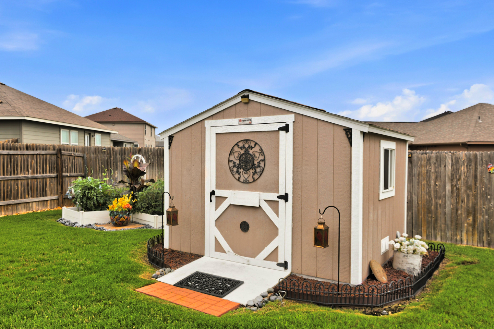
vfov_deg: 47.9
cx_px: 241
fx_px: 370
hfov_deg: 67.4
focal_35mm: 27
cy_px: 174
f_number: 7.1
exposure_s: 1/500
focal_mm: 16
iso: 100
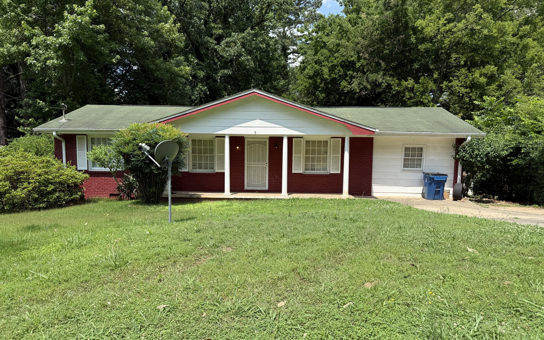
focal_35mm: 26
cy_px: 194
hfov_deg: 70.4
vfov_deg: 47.5
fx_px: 385
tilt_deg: -5.5
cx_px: 269
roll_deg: -0.9
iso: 80
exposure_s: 1/2703
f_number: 1.78
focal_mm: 6.76
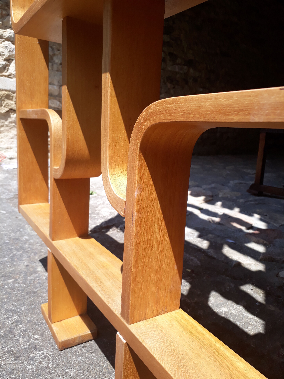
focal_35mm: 27
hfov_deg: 51.4
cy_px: 190
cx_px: 142
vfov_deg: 65.3
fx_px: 295
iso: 40
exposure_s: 1/772
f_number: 1.9
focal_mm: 3.6
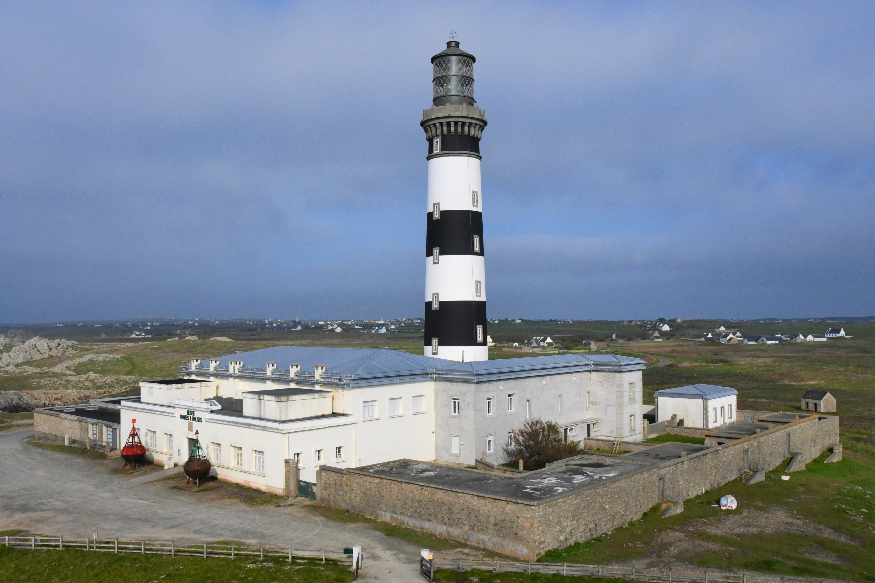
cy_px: 292
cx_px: 438
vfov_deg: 43.6
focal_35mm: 30
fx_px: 729
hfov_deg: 61.9
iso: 1600
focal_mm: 20
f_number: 20
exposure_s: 1/1600
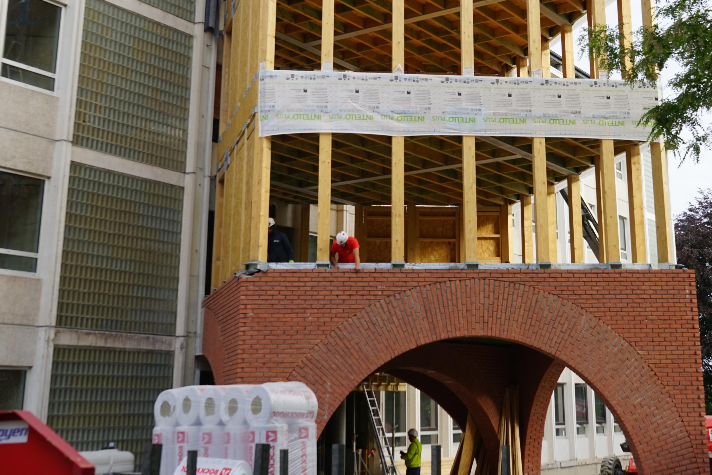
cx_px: 464
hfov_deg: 38.5
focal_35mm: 51
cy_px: 110
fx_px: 1008
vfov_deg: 26.1
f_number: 7.1
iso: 100
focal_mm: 33
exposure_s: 1/80
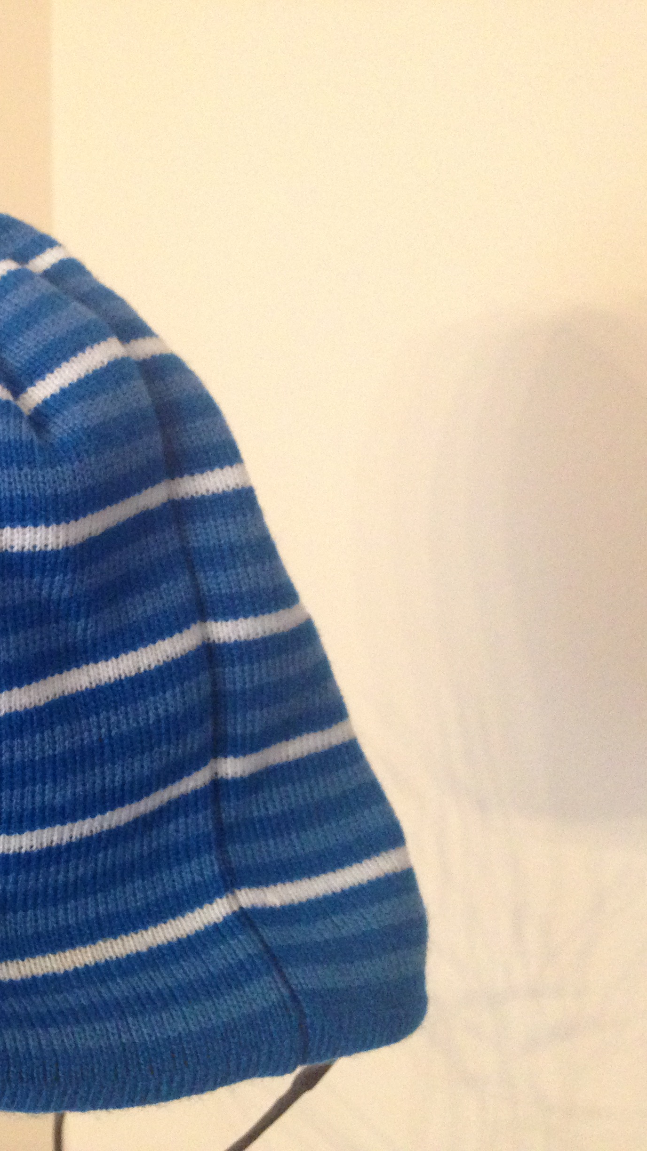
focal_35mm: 48
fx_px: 1464
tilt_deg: -10.9
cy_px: 575
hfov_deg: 23.1
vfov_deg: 42.9
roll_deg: +2.2
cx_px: -98
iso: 400
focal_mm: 4.12
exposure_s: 1/20
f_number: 2.4
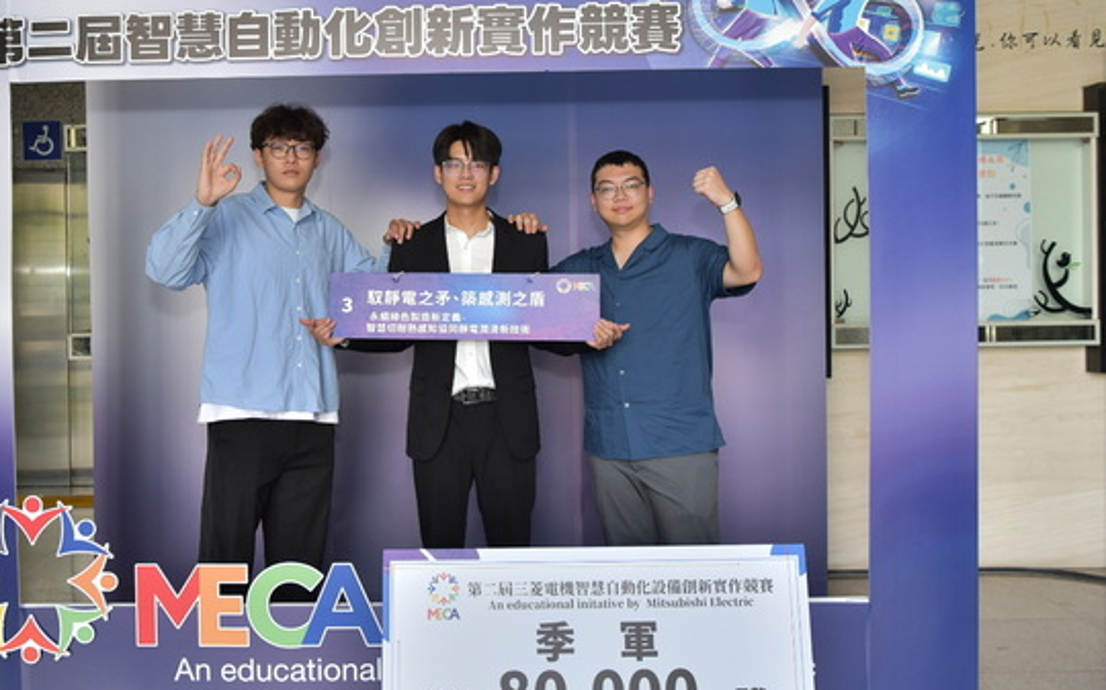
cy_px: 306
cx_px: 465
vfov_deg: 31.2
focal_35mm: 41
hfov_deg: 48.1
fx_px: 1235
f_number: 4.5
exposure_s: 1/160
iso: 400
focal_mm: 31
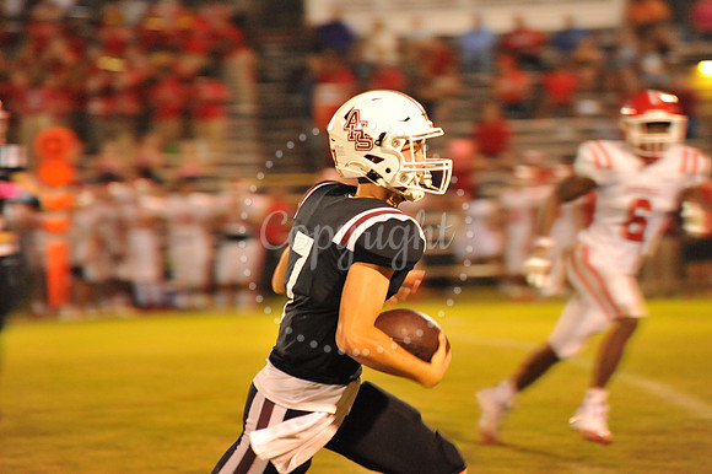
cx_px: 356
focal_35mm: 200
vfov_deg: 6.9
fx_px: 3953
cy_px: 237
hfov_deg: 10.3
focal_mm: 200
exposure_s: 1/160
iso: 5000
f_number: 5
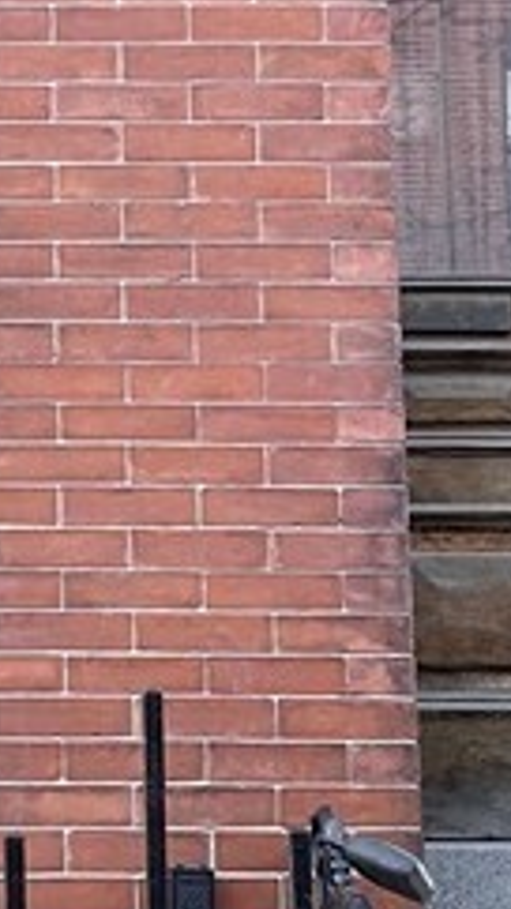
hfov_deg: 12.9
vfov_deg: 23.7
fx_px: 2169
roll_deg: -0.5
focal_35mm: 90
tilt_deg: +10.9
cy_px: 402
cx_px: -180
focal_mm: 5.1
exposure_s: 1/82
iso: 125
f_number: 1.6
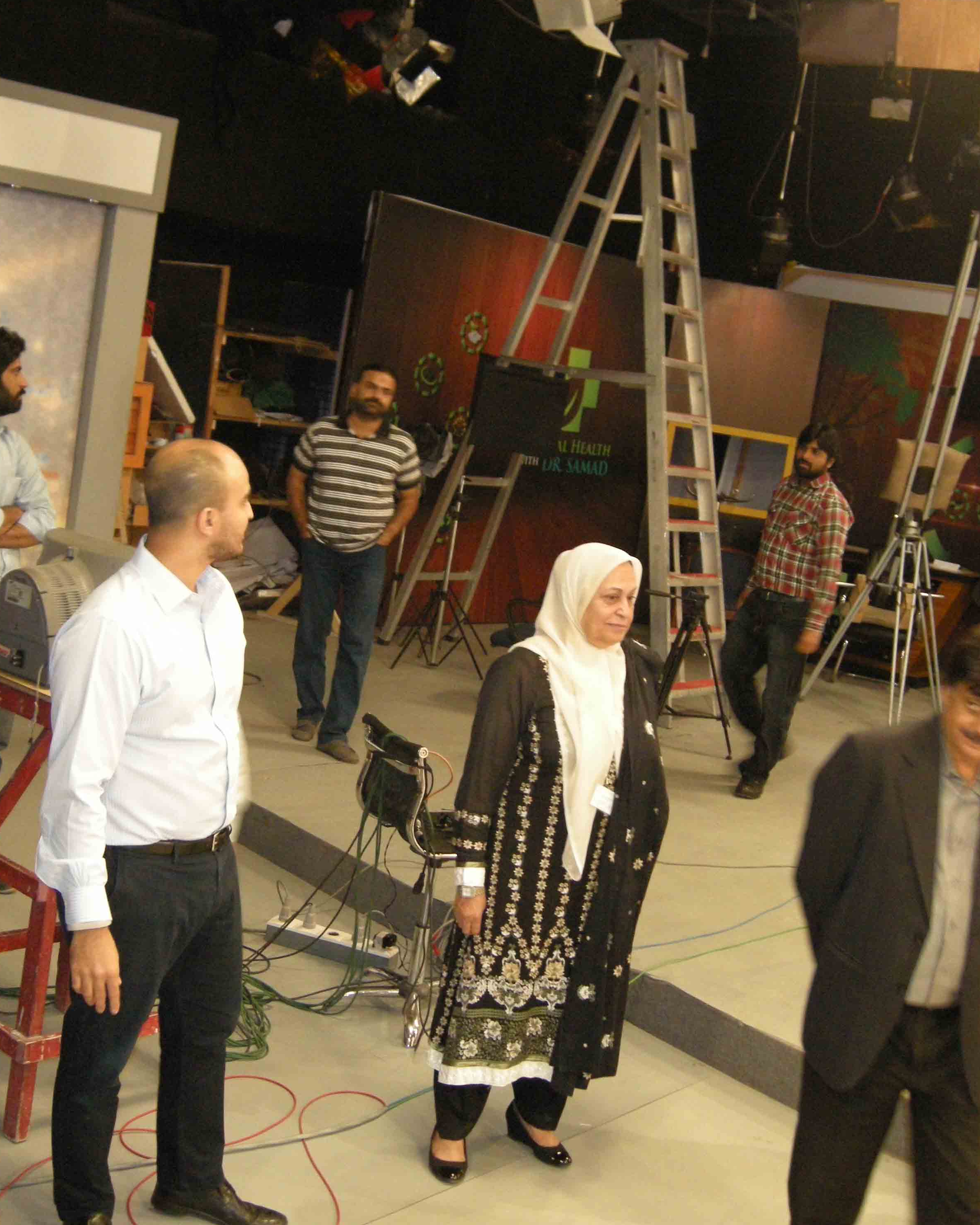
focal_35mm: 46
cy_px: 607
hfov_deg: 32.7
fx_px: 1668
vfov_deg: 40.3
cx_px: 483
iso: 400
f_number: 2.7
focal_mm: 7.5
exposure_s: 1/18.5
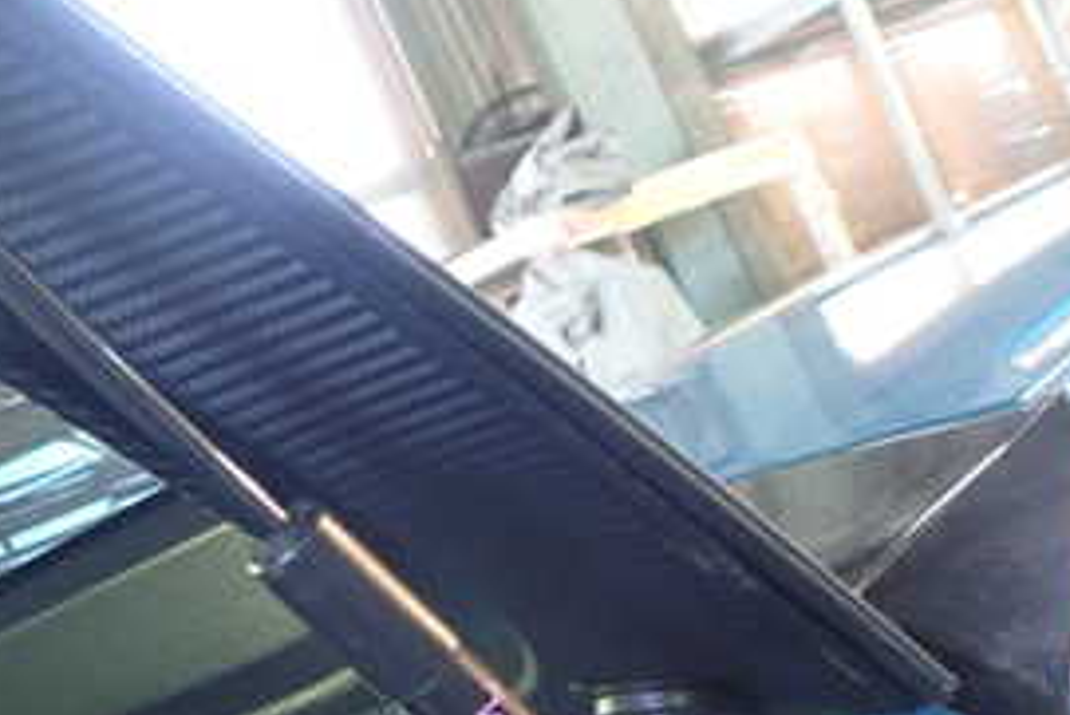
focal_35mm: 69
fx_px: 2052
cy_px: 510
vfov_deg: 19.7
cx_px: 332
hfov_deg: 29.0
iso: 800
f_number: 2.3
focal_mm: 5.4
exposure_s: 1/30
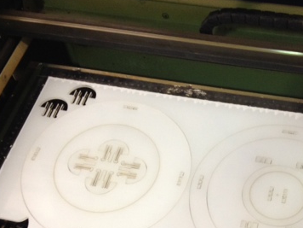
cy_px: 192
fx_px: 551
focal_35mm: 63
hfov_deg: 30.3
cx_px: 222
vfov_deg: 22.9
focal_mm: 4.28
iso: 125
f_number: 2.4
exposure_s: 1/20
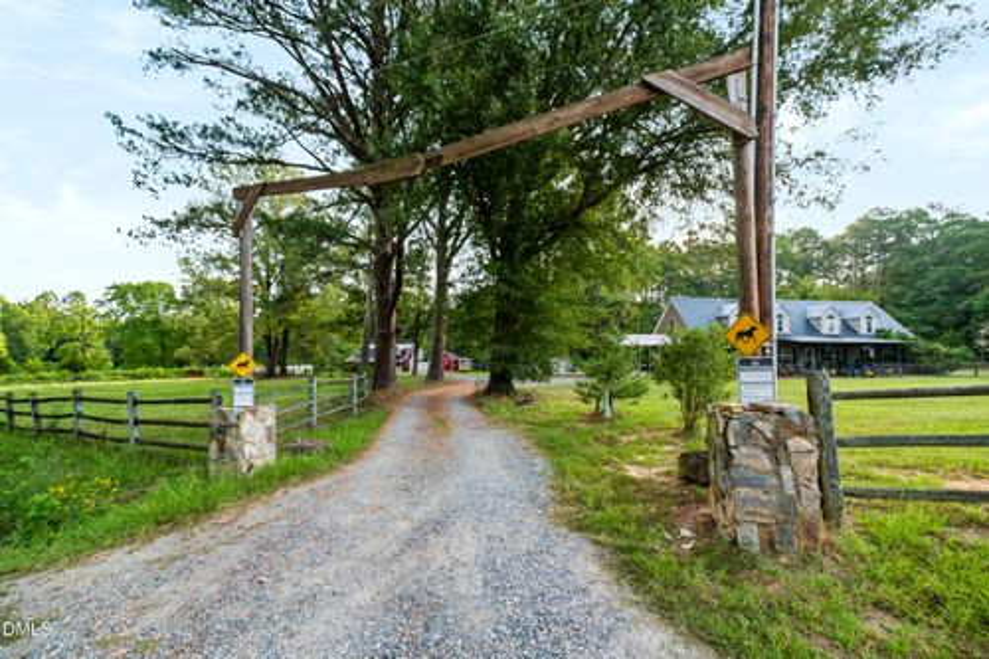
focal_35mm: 14
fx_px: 384
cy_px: 330
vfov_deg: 81.2
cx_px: 494
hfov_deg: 104.3
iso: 160
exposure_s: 1/250
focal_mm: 14
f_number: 3.2
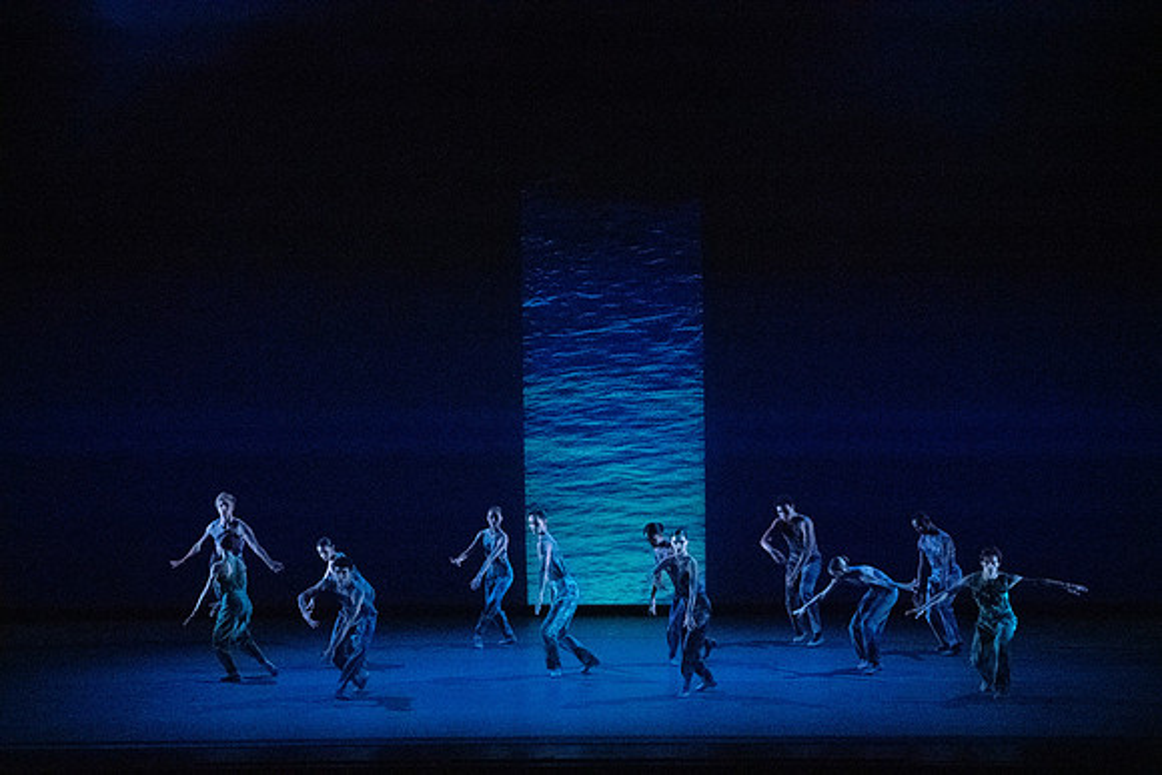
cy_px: 388
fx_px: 4423
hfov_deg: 15.0
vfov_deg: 10.0
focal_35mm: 137
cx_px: 581
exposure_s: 1/400
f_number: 5.6
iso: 25600
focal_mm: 137
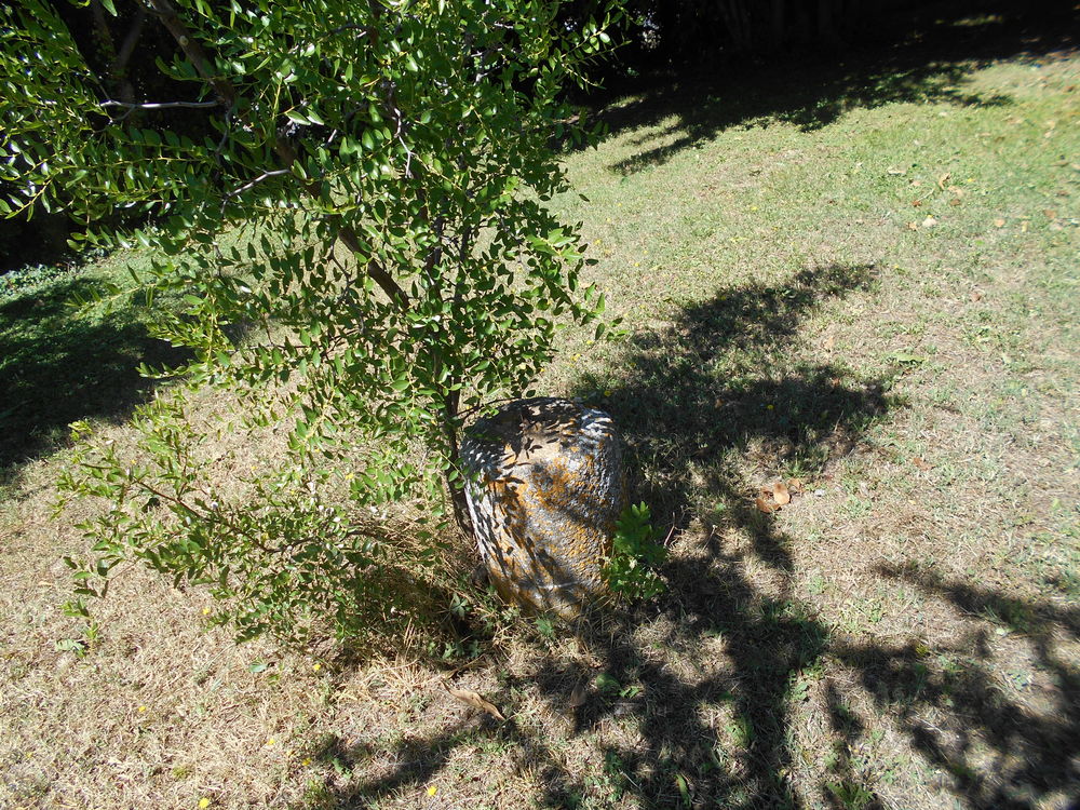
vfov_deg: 53.1
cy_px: 405
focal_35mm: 26
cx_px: 540
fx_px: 811
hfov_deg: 67.3
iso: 80
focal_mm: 4.6
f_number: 3.2
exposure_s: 1/500
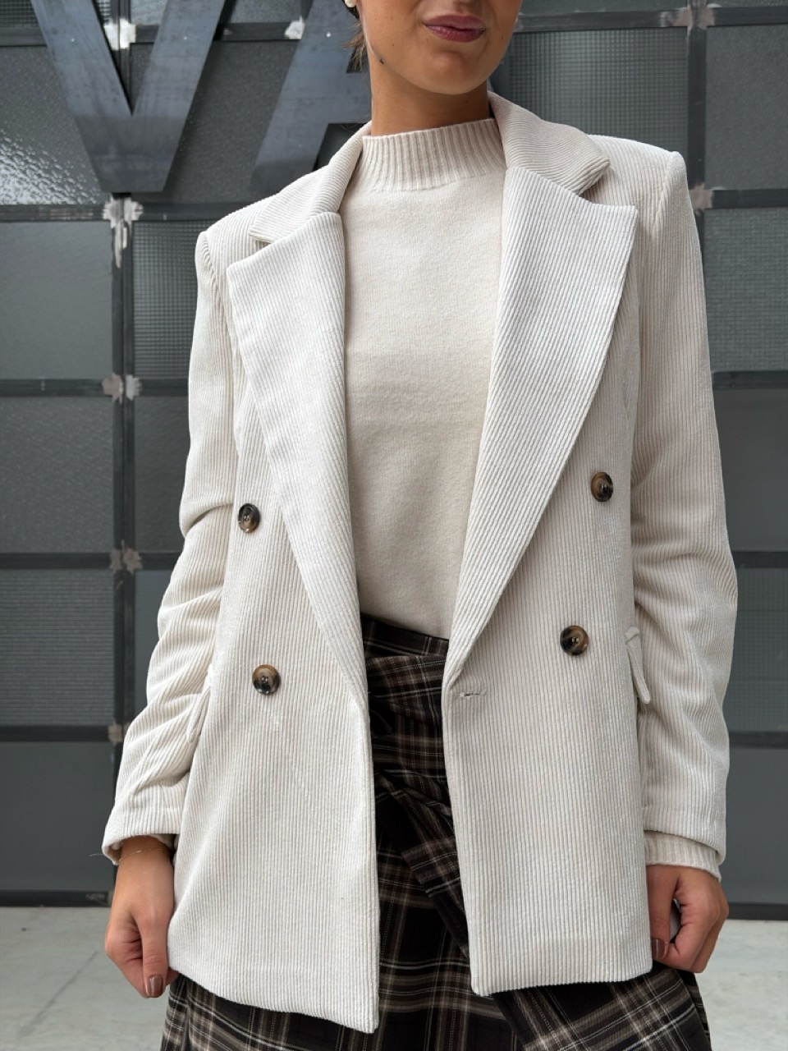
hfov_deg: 30.3
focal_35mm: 48
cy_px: 526
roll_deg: +0.5
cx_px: 394
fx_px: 1457
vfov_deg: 39.7
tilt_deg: -0.9
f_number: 1.78
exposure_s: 1/121
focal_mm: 6.76
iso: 50
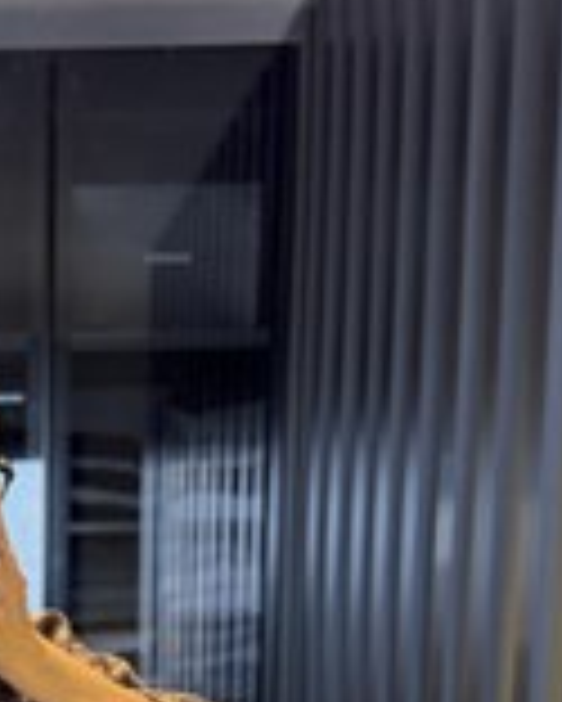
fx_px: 1662
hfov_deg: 18.4
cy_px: 875
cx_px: -72
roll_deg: -0.5
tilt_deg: -19.9
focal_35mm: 80
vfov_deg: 21.8
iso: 200
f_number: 1.78
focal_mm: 6.76
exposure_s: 1/121
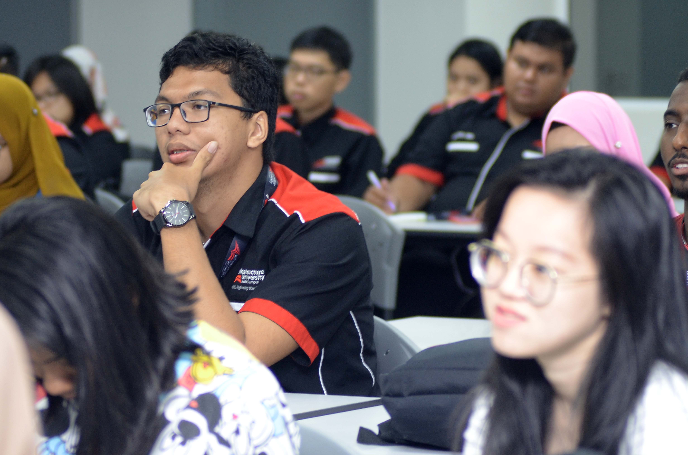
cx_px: 344
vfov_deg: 10.6
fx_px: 2460
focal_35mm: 129
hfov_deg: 15.9
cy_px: 228
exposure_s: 1/60
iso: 640
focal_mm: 86
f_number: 3.5
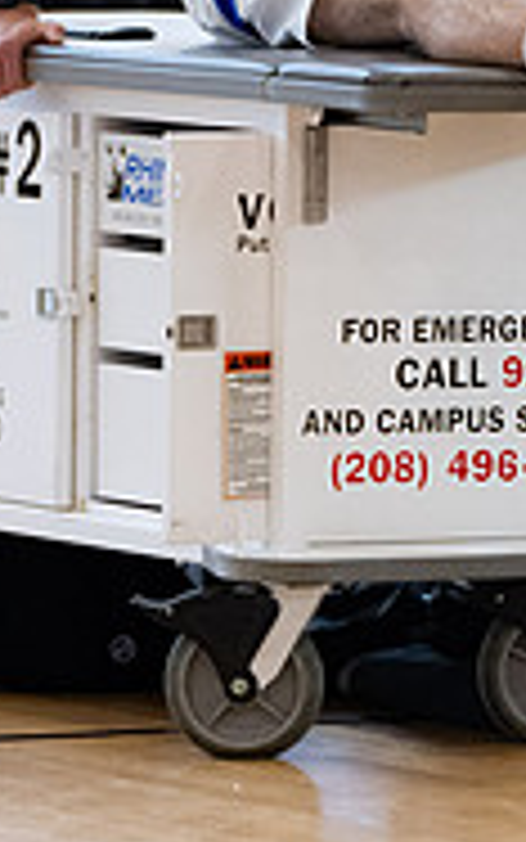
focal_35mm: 509
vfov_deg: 4.1
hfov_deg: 2.6
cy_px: -33
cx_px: 511
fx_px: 11666
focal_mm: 135
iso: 4000
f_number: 3.5
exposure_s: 1/640
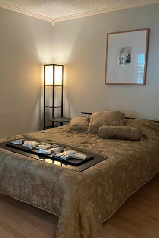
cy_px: 122
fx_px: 232
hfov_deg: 37.7
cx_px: 66
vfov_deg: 54.4
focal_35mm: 35
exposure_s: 1/40
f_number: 1.8
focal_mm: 3
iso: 250
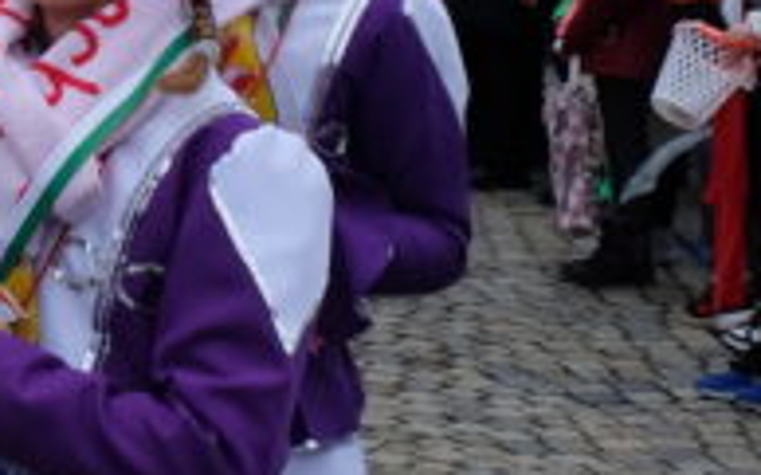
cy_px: -110
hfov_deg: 11.6
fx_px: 3524
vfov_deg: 7.6
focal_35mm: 170
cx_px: -526
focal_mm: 18
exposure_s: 1/160
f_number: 8
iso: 400
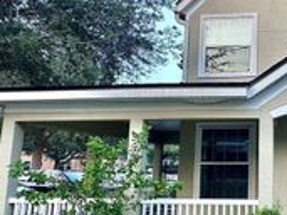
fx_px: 340
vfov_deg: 35.1
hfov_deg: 40.2
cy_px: 112
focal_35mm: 41
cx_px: 287
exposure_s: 1/99
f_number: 2.2
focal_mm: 2.22
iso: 50
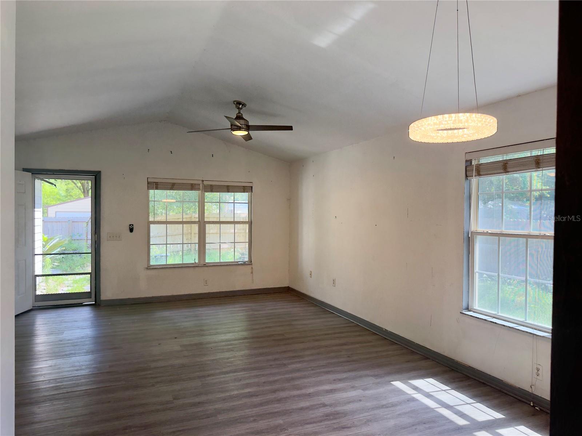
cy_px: 218
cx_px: 291
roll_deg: -0.5
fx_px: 404
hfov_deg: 71.6
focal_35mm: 24
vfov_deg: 56.8
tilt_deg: -1.1
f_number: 1.78
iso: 80
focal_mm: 6.76
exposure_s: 1/120
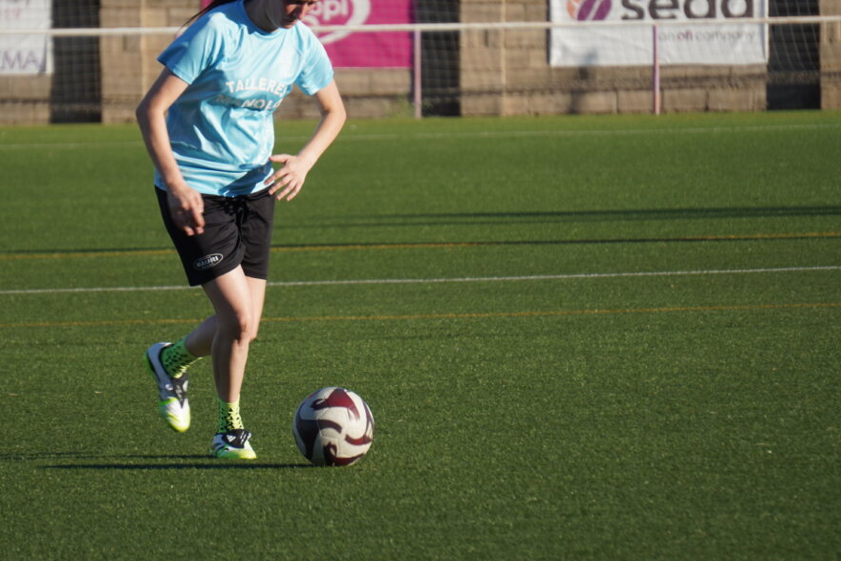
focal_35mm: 458
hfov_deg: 4.5
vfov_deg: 3.0
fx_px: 10700
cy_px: 203
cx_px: 305
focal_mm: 210
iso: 125
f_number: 6.3
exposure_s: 1/400
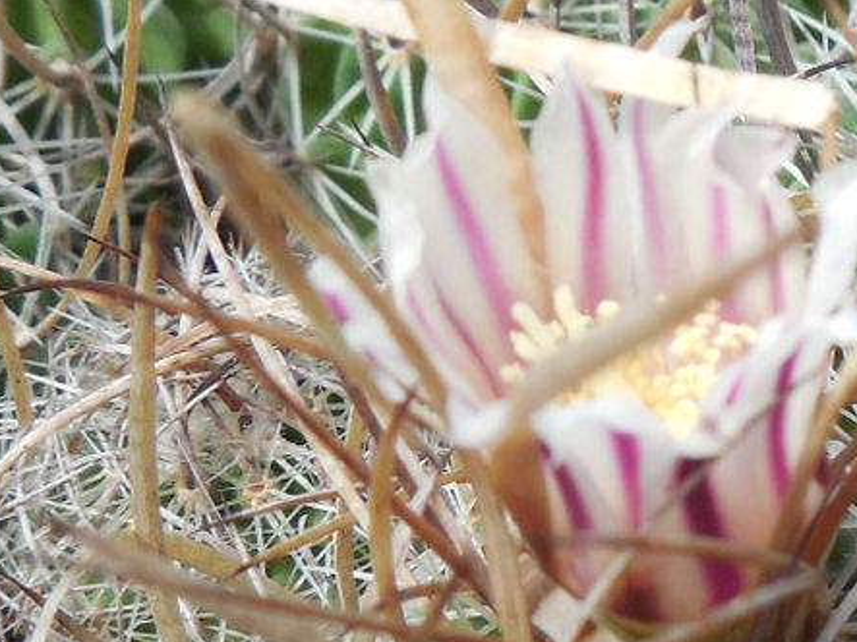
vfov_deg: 13.2
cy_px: 323
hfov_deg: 16.6
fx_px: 2772
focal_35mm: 112
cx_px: 1120
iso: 125
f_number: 3.6
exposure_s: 1/250
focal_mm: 5.6
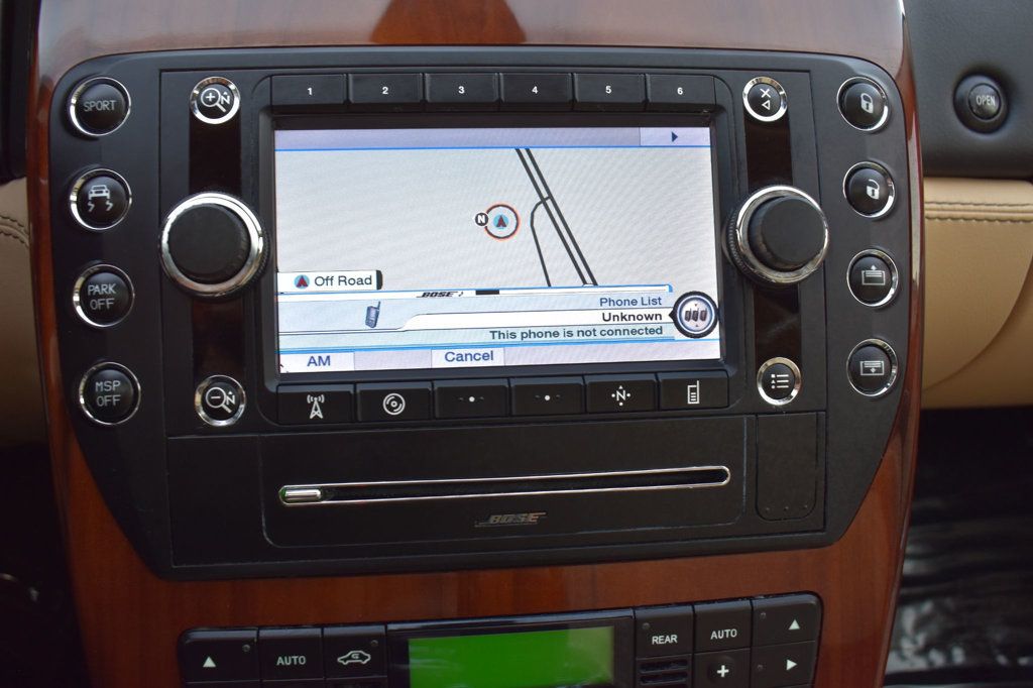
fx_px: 1033
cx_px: 516
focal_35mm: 36
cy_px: 344
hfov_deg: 53.1
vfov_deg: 36.8
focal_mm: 24
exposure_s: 1/20
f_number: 6.3
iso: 400
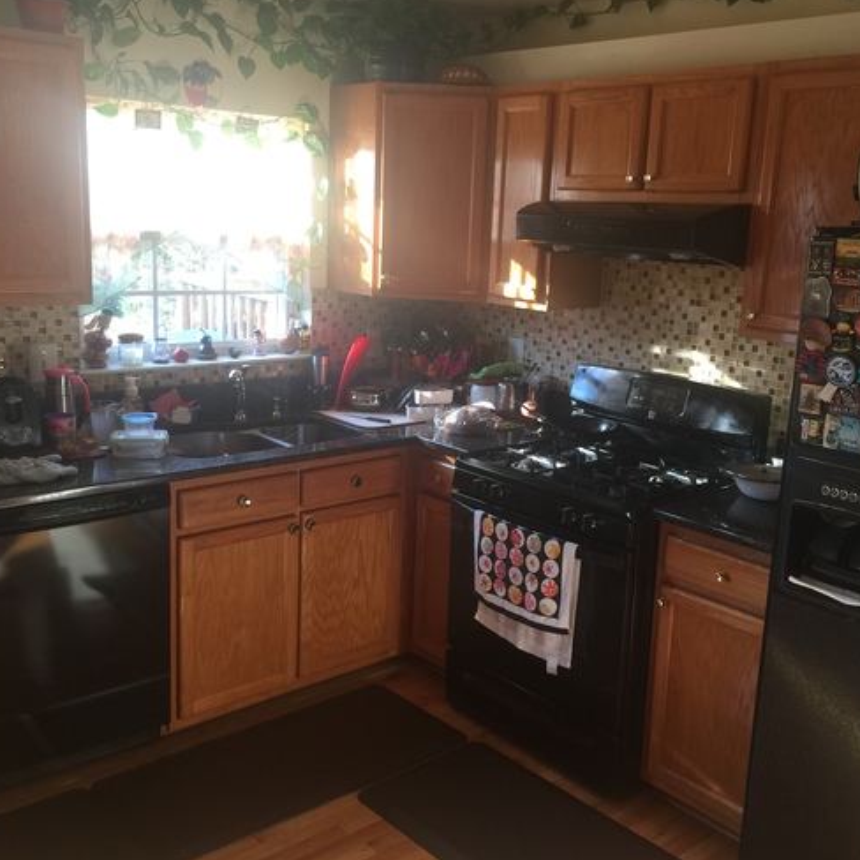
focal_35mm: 35
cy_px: 430
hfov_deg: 47.2
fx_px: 984
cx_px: 452
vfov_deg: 47.2
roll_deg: -2.7
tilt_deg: -12.4
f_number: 2.2
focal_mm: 4.15
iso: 40
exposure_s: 1/30
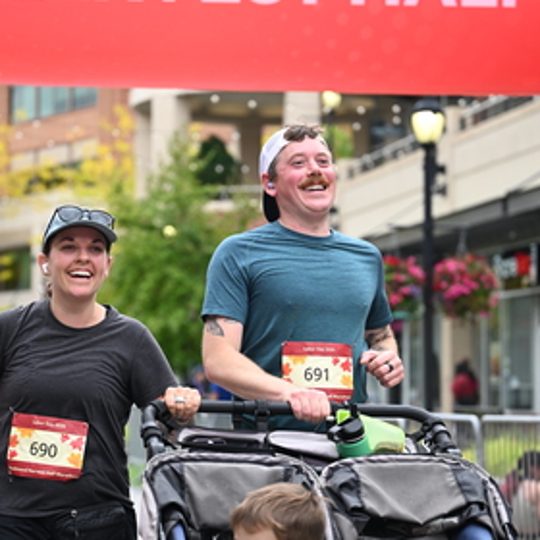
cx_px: 275
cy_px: 307
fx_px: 2065
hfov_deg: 14.9
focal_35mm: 117
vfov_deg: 14.9
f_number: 2.8
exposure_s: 1/2000
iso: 640
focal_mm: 70
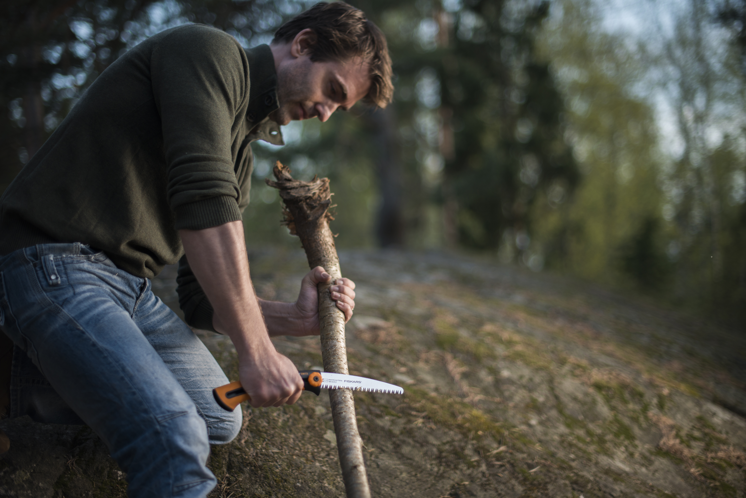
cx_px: 373
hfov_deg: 39.6
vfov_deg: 27.0
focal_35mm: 50
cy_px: 249
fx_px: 1036
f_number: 1.4
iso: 250
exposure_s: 1/200
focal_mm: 50
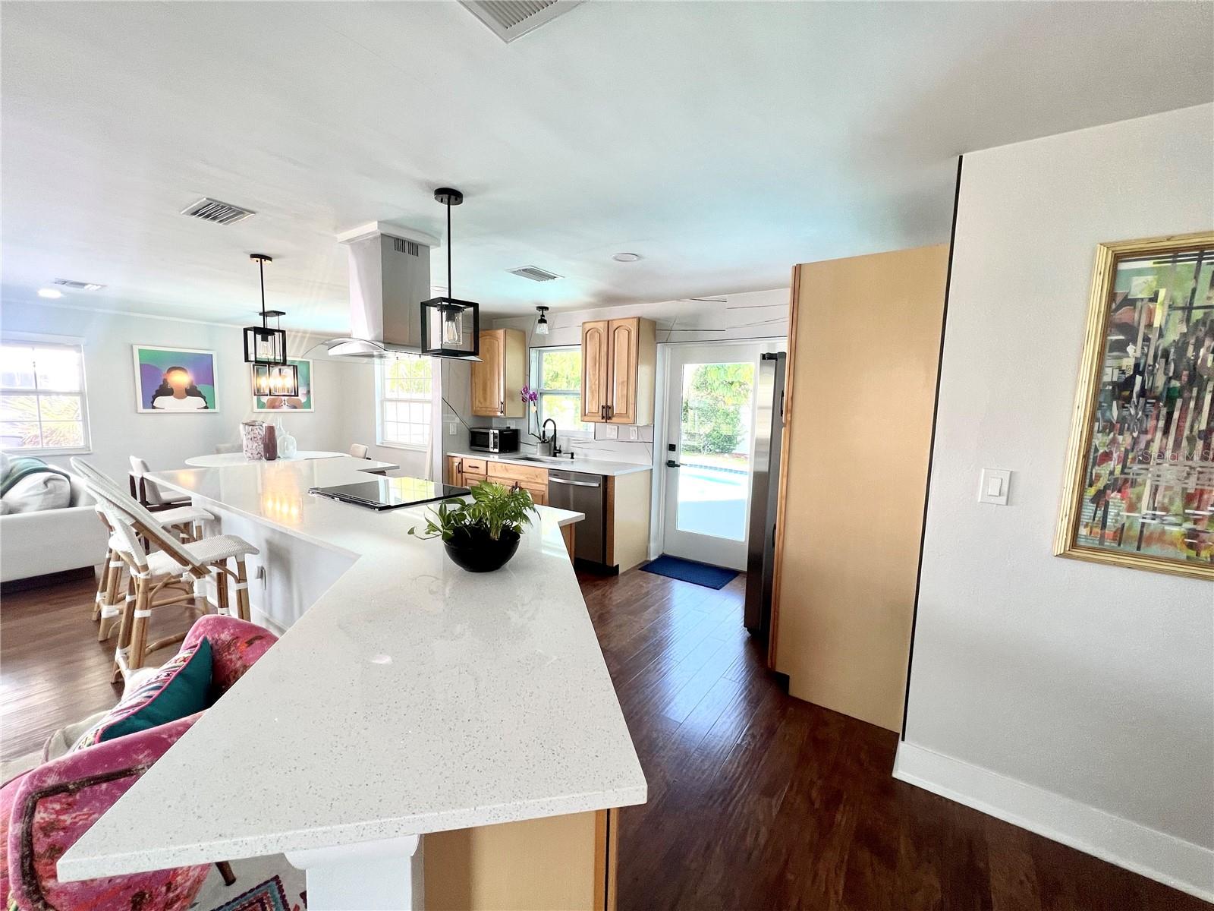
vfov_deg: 89.9
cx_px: 607
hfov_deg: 106.2
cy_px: 456
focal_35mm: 13
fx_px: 456
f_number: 1.8
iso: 64
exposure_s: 1/99
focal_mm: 1.57
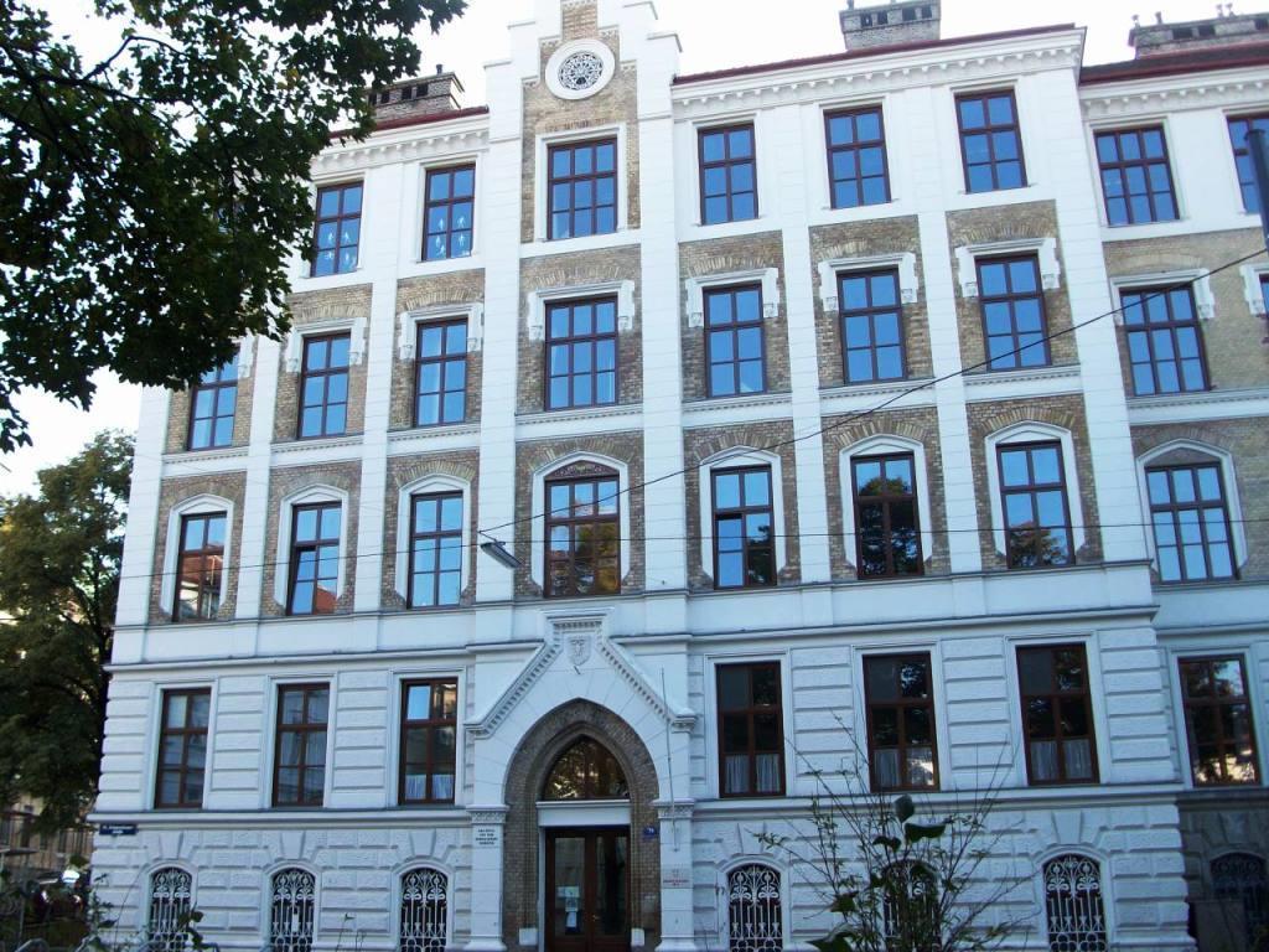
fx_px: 1246
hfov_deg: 54.0
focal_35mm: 34
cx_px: 634
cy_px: 476
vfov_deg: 41.8
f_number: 2.8
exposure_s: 1/123
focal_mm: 5.7
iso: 64
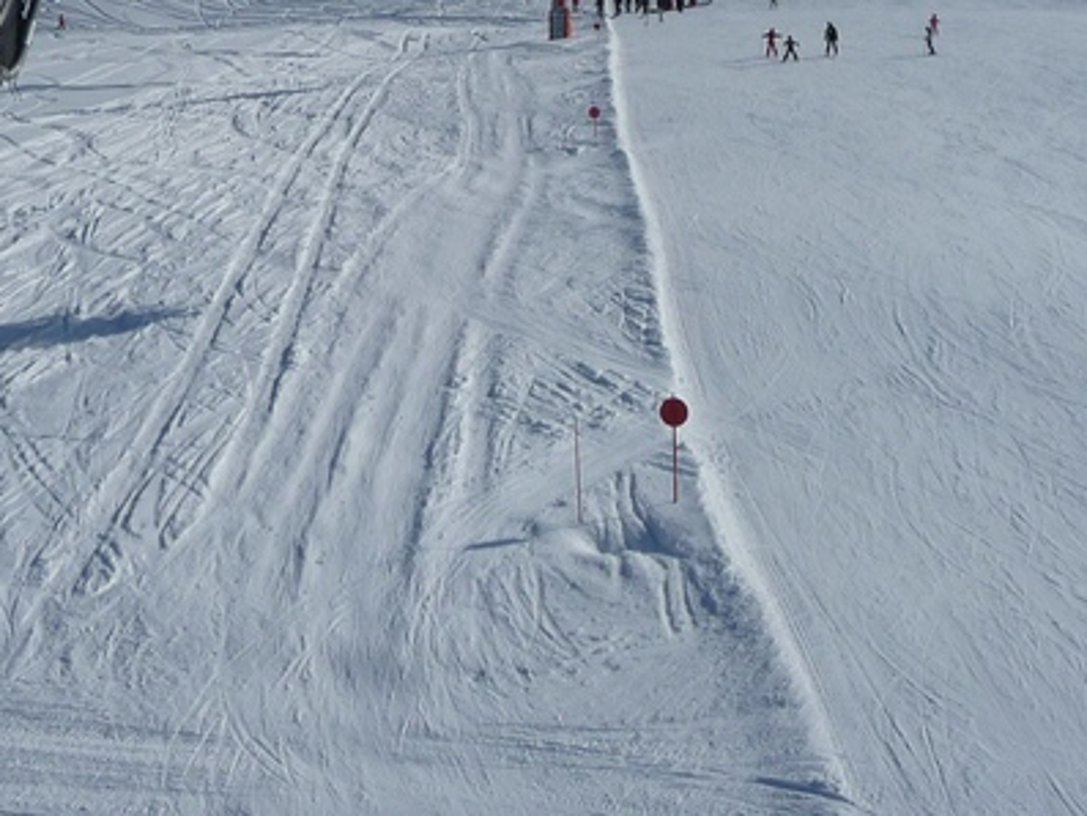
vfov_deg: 20.8
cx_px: 496
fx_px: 2105
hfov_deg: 28.9
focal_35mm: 67
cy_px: -101
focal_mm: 4.7
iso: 100
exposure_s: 1/800
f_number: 8
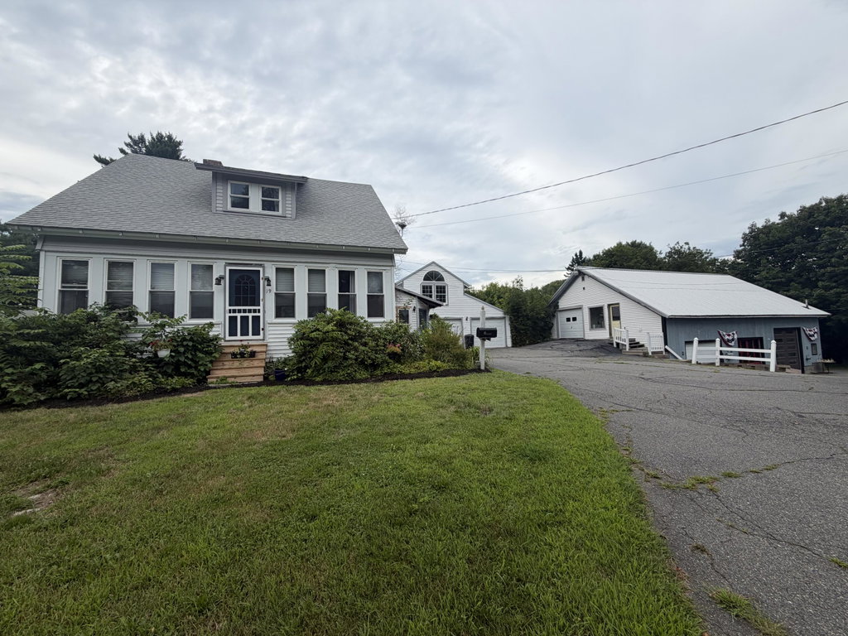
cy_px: 318
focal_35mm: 14
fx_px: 343
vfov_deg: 85.7
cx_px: 424
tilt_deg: +4.1
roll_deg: +1.7
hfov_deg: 102.1
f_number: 2.2
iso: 25
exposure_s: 1/770
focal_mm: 2.22
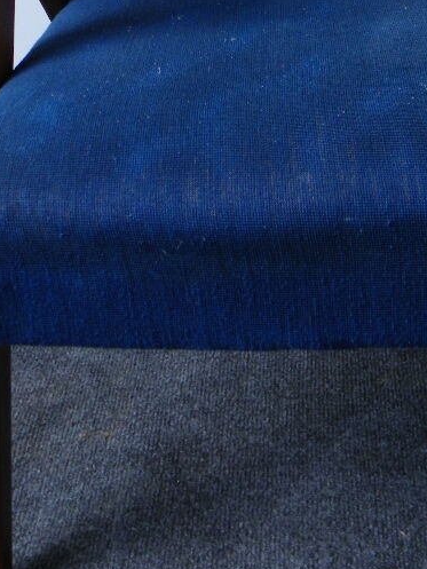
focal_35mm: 67
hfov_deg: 21.7
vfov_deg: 27.1
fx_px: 1101
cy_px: -23
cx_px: 345
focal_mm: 4.6
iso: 64
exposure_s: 1/60
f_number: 2.8
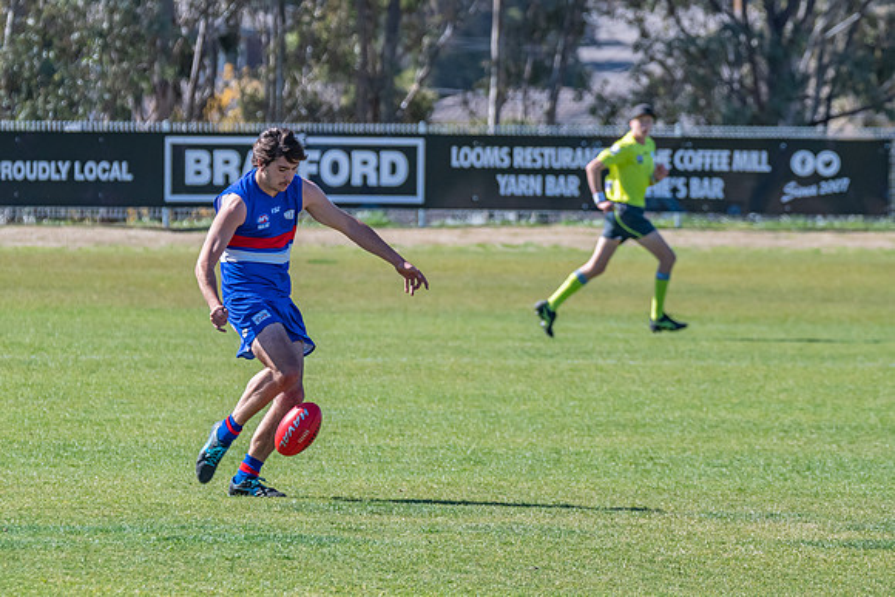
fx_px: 15257
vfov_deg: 2.2
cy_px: 251
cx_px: 468
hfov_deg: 3.4
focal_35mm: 614
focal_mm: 320
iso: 800
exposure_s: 1/1600
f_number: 8
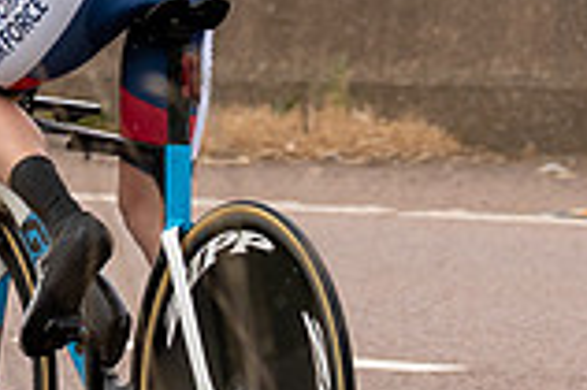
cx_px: -96
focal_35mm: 531
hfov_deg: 3.9
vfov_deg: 2.6
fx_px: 8649
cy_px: -11
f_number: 3.5
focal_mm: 70
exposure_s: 1/1000
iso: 250
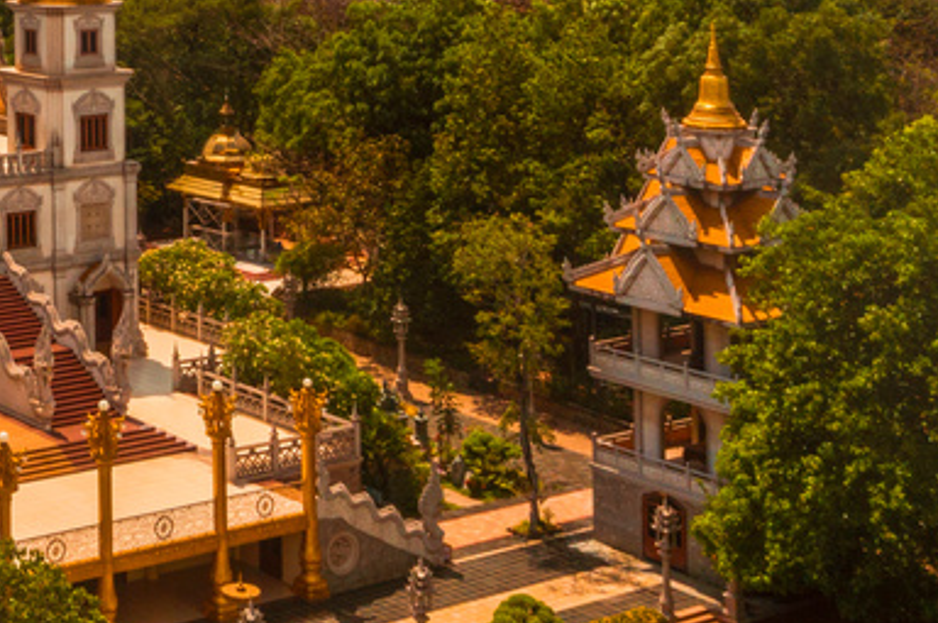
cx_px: -169
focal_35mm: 73
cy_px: -171
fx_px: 1900
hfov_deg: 25.2
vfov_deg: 17.5
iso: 100
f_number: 11
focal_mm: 10.3
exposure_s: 1/320
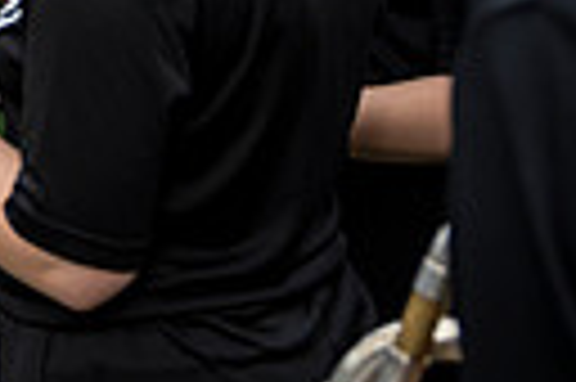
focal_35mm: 109
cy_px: -375
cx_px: -698
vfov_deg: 11.4
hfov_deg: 14.3
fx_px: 1742
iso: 125
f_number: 4
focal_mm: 24
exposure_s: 1/800
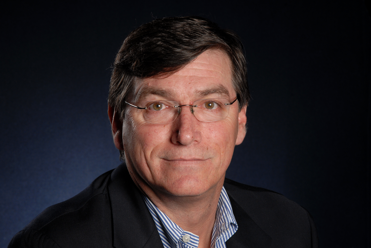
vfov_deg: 6.8
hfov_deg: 10.1
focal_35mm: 202
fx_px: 2089
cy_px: 124
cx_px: 186
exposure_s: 1/125
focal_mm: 135
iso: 160
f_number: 11
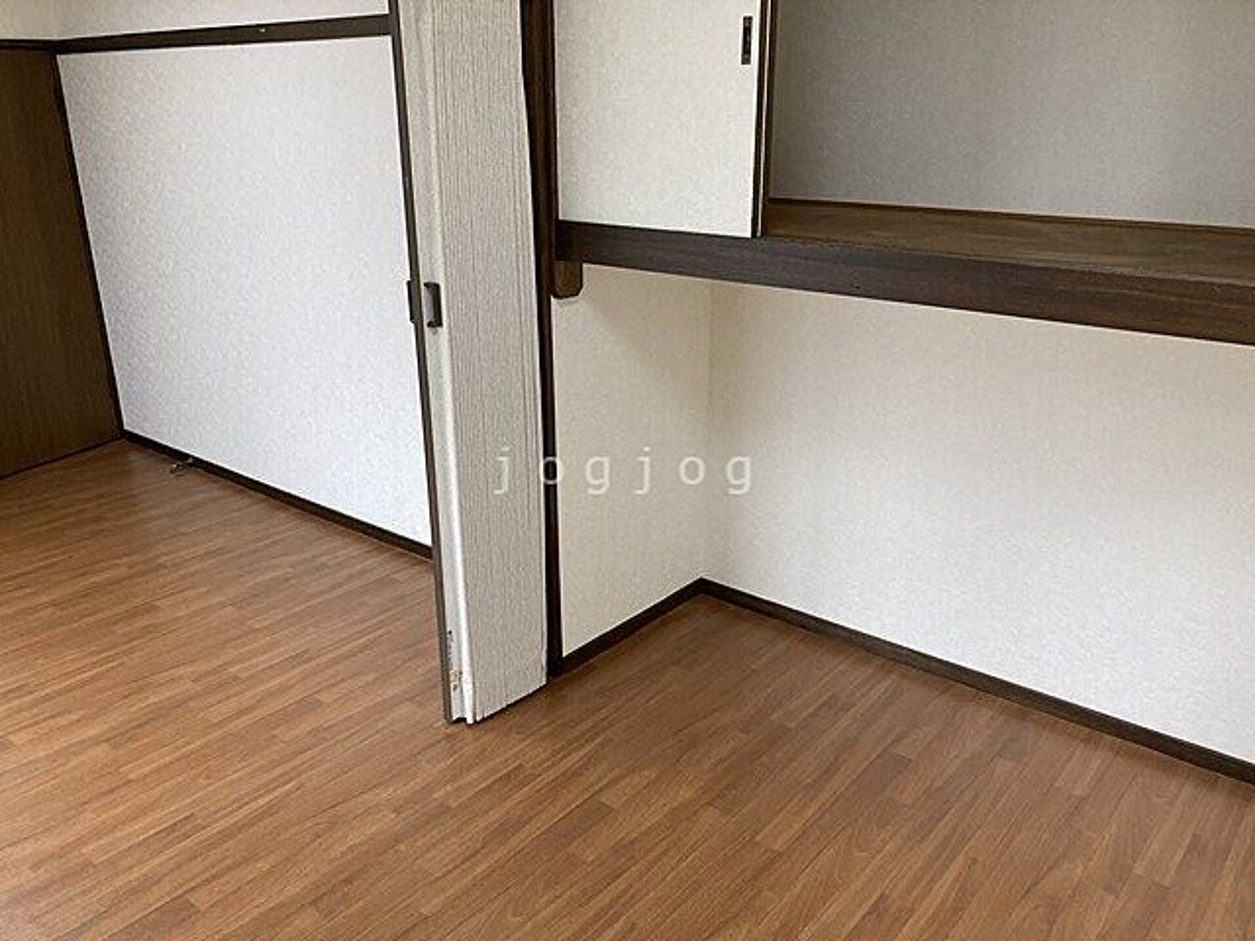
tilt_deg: -20.0
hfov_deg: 63.4
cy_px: 470
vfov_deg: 49.7
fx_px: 1015
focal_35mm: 28
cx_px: 628
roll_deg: -1.3
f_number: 1.8
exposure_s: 1/78
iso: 80
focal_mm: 3.99
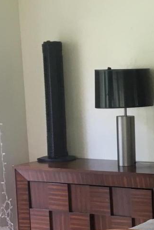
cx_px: 212
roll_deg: +0.6
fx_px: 802
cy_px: 199
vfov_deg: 16.2
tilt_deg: -11.8
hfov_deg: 10.7
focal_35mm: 125
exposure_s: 1/30
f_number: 2.2
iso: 50
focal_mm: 4.15
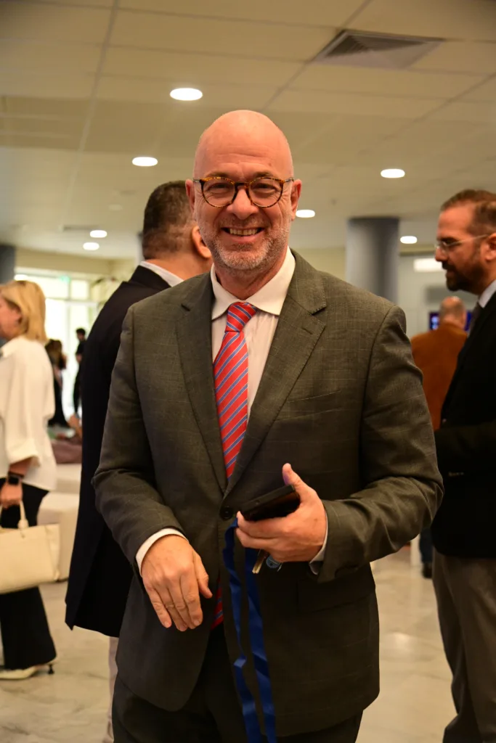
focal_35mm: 46
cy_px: 372
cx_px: 248
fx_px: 950
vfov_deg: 42.7
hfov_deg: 29.3
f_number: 4
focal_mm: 46
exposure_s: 1/250
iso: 3200
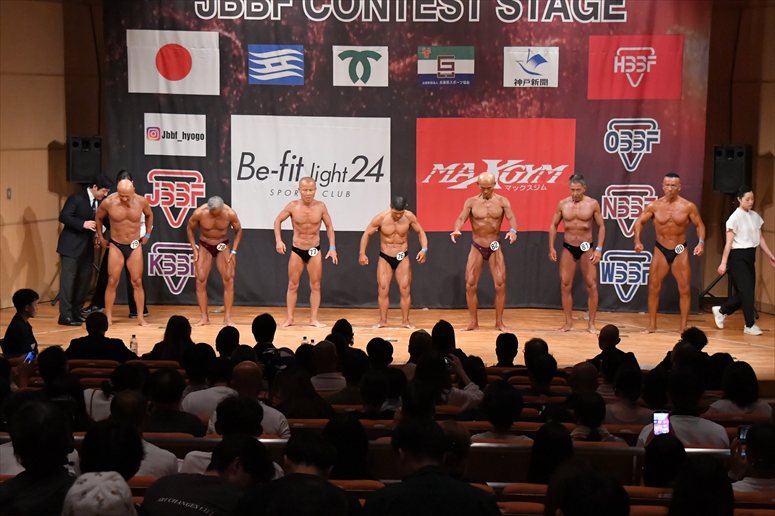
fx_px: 2087
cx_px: 388
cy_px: 258
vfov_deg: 14.1
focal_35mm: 97
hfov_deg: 21.0
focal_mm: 65
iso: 9000
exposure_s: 1/400
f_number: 5.6
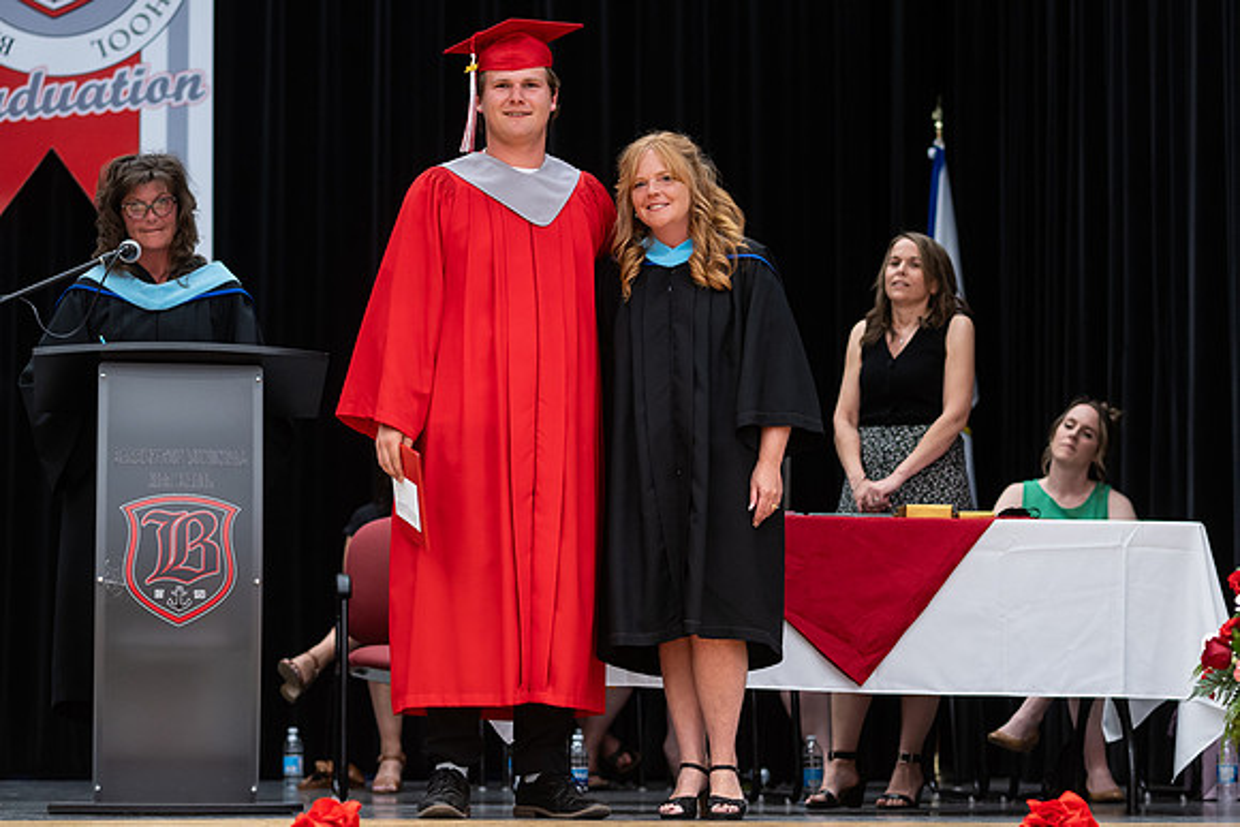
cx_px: 620
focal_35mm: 105
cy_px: 501
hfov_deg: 19.4
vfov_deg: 13.0
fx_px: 3627
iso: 1000
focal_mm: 85
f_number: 2.8
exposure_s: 1/200
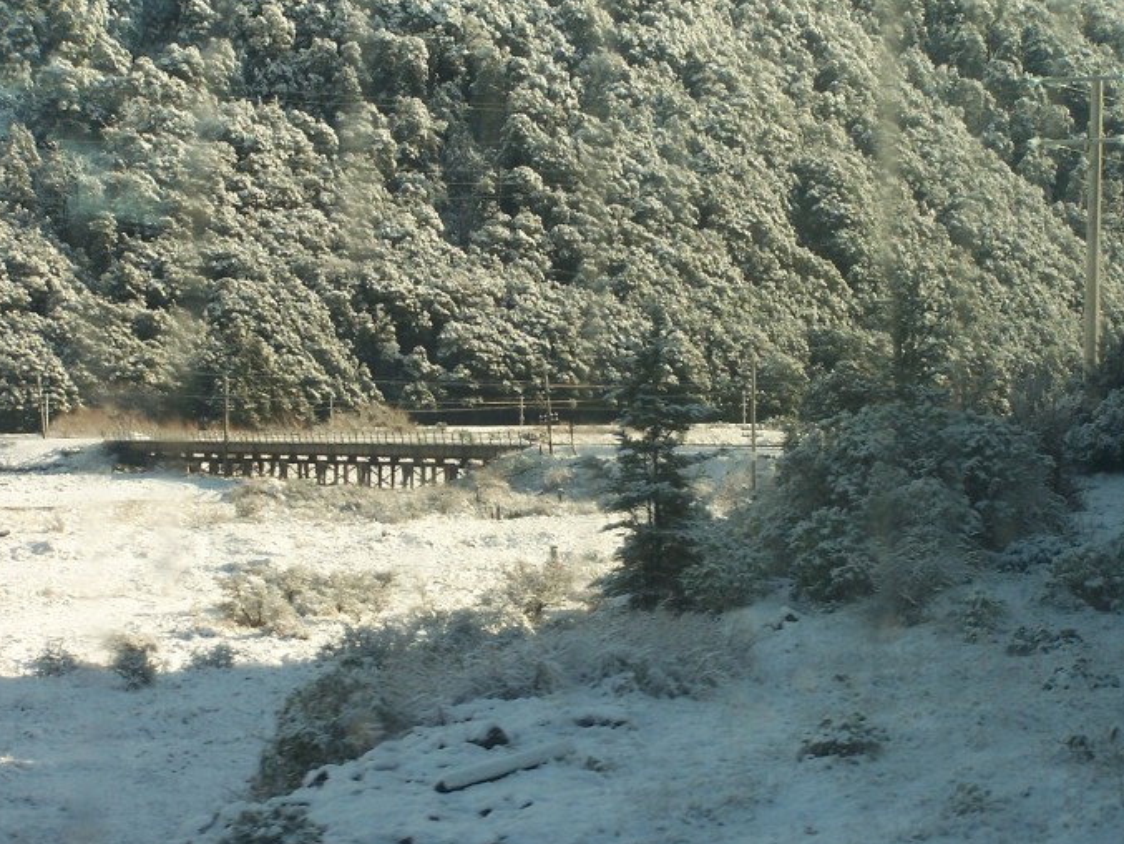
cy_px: 457
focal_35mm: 111
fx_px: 3605
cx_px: 631
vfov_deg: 13.3
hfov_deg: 17.7
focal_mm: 15.6
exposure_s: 1/250
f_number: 3.2
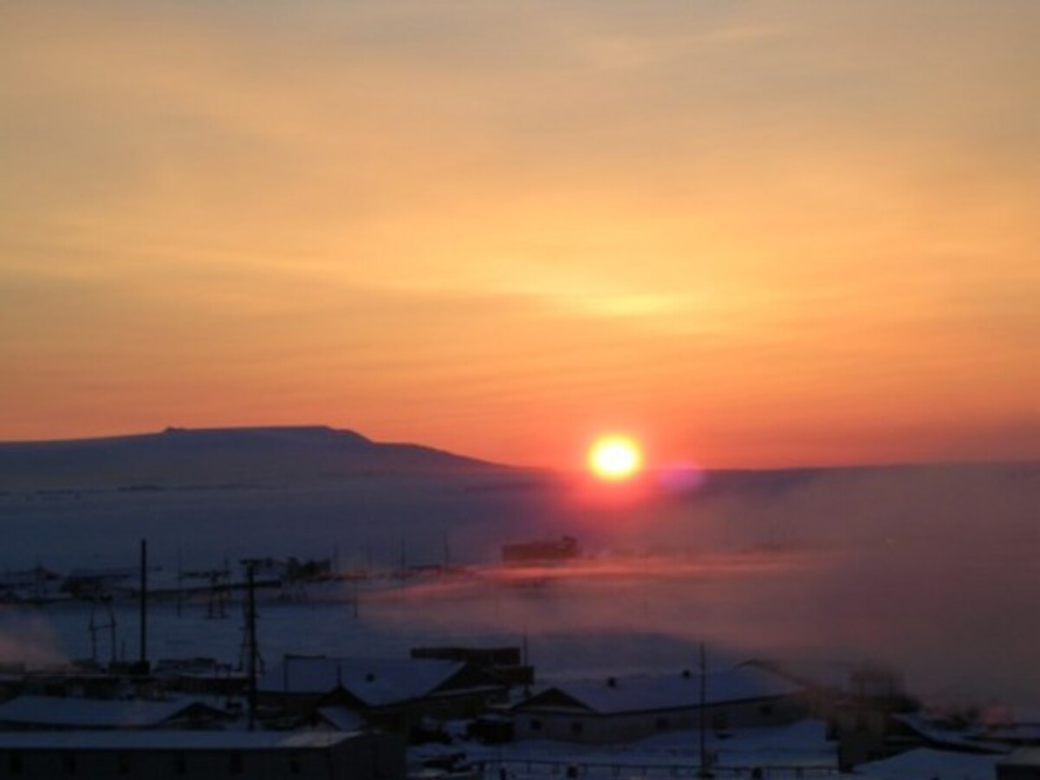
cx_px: 520
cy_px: 390
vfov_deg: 12.9
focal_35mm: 115
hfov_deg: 17.1
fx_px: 3455
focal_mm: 17.4
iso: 50
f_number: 4.9
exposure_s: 1/161
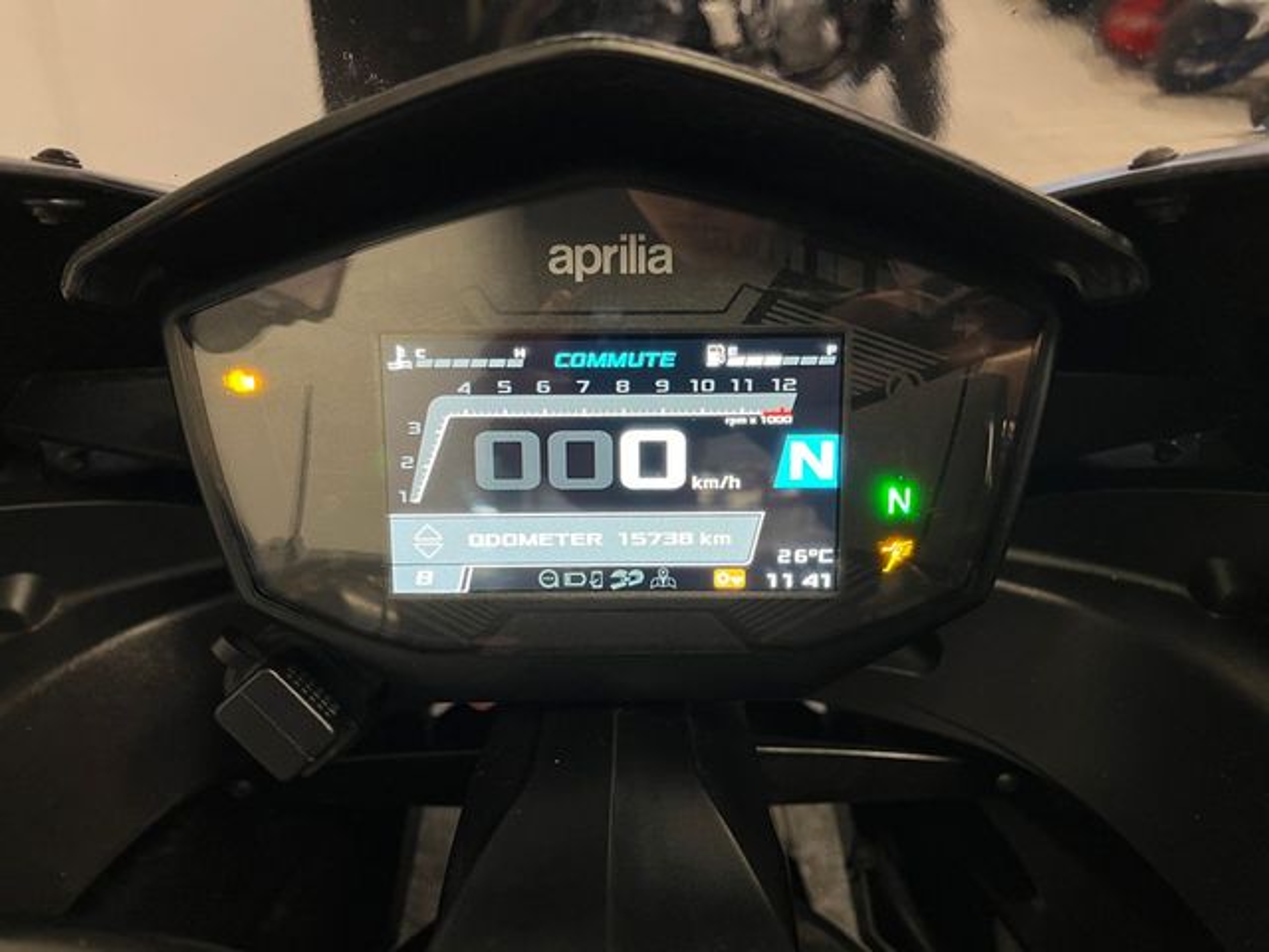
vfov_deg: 53.1
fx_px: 953
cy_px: 476
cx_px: 634
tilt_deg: -36.9
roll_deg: -4.4
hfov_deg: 67.3
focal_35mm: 26
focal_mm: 5.1
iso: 80
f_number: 1.6
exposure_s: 1/50
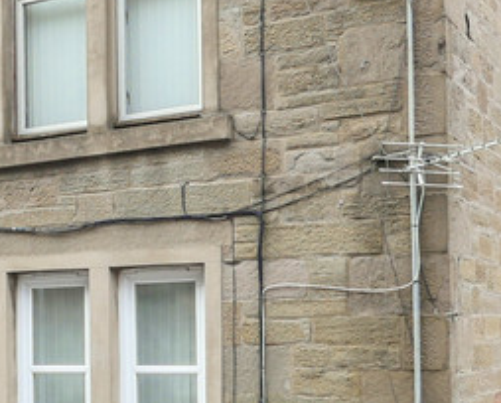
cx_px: -47
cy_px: 85
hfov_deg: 30.6
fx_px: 817
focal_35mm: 55
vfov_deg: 27.2
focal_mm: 7
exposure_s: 1/200
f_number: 5.6
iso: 200
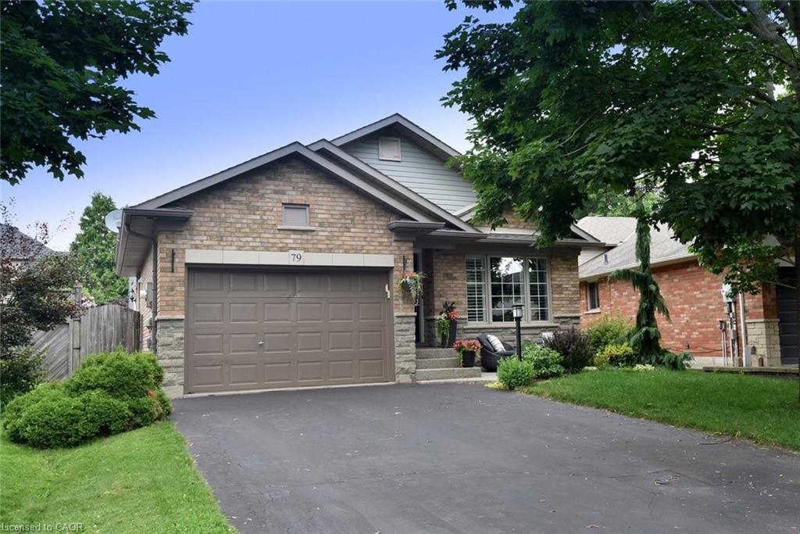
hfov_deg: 65.5
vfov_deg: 46.4
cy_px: 267
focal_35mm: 28
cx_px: 400
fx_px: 622
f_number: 8
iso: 500
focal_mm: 28
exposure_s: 1/250
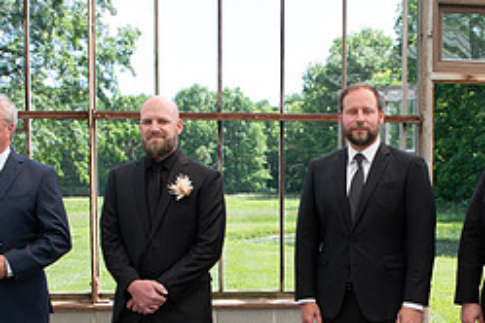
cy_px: 314
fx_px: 916
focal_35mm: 68
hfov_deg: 29.2
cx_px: 361
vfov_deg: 19.5
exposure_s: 1/200
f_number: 5
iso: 160
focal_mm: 24
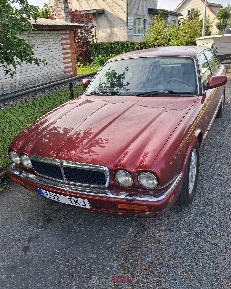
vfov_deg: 60.4
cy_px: 138
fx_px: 248
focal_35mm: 29
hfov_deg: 50.0
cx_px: 112
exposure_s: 1/168
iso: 25
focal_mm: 4
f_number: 1.8
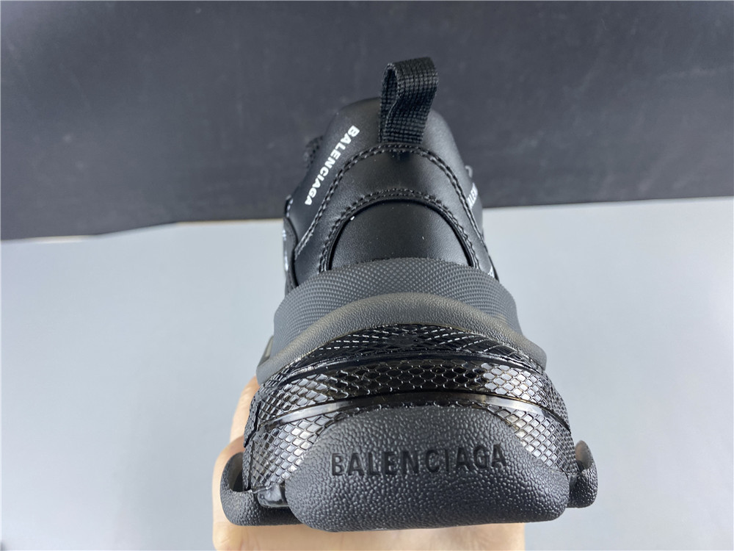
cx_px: 367
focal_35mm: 26
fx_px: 551
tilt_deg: -50.4
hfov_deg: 67.3
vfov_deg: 53.1
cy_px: 276
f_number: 1.8
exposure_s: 1/50
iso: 64
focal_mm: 4.25
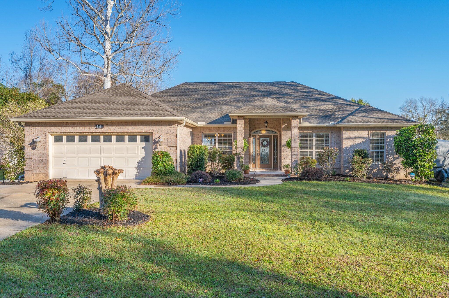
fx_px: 336
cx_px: 224
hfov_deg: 67.4
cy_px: 149
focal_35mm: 27
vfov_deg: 47.9
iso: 320
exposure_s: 1/500
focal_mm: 27
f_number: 9
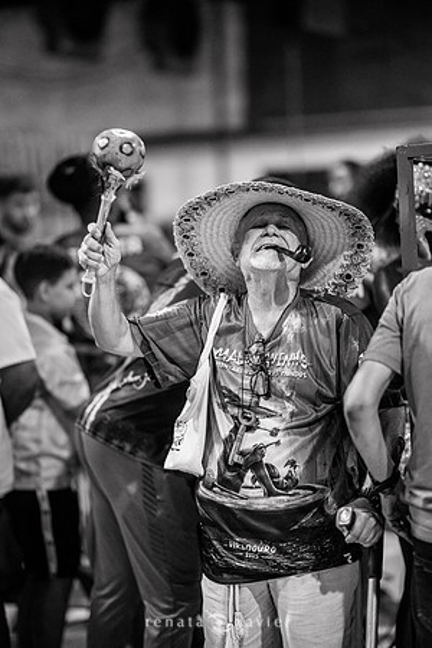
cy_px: 324
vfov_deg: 23.9
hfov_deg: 16.1
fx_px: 1530
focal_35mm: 85
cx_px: 216
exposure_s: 1/800
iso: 1000
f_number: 1.2
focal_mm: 85
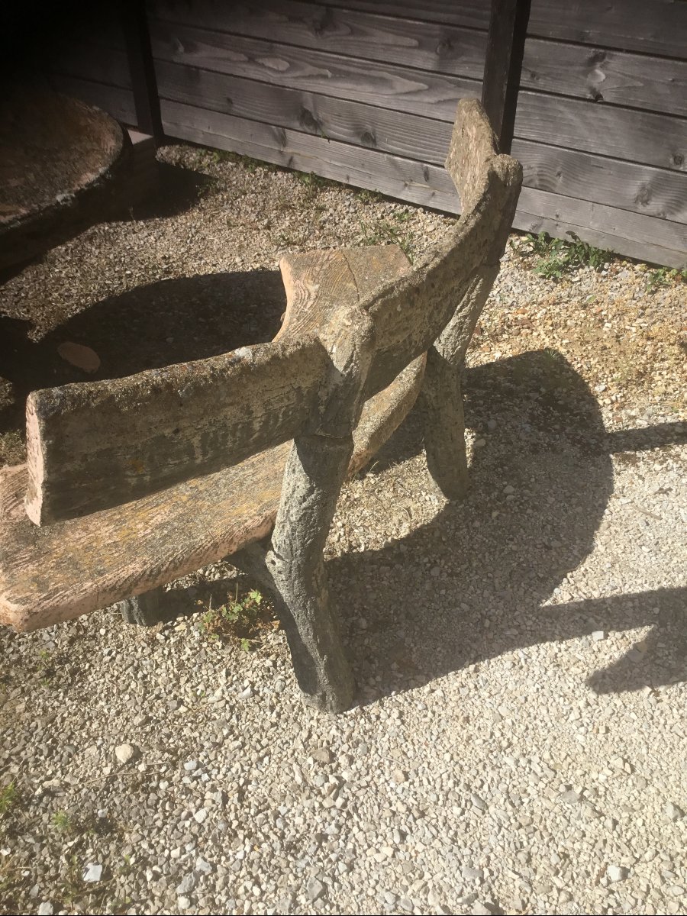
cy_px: 458
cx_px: 344
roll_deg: -1.2
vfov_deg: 58.4
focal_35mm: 31
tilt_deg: -39.6
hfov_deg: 45.4
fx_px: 820
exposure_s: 1/1217
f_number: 2.4
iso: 25
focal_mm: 3.3
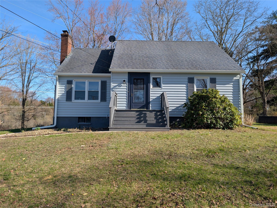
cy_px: 104
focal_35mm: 24
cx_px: 138
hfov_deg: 71.5
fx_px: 192
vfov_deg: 56.9
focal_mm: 6.9
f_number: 1.68
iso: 21
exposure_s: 1/646
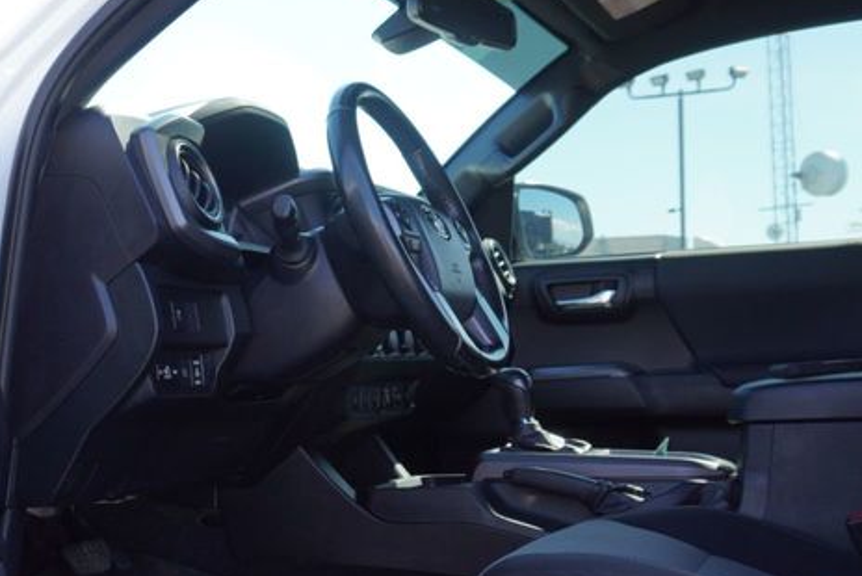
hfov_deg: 36.2
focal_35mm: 53
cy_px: 314
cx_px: 163
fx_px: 1270
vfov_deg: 25.5
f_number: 5
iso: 100
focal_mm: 16
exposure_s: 1/100
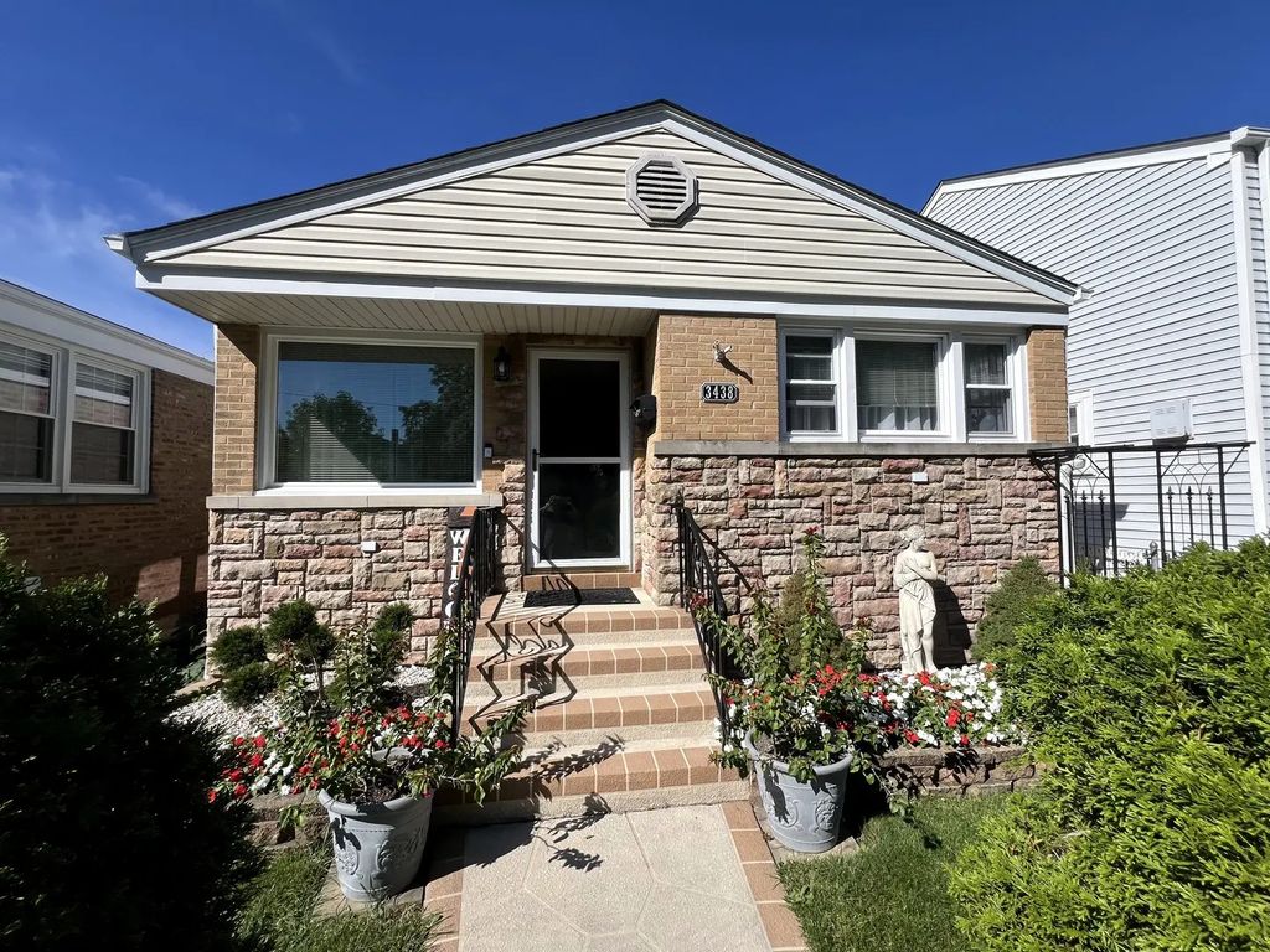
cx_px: 635
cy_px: 476
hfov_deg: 106.2
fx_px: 477
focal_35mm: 13
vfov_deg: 89.9
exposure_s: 1/1908
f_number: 1.8
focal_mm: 1.57
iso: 32
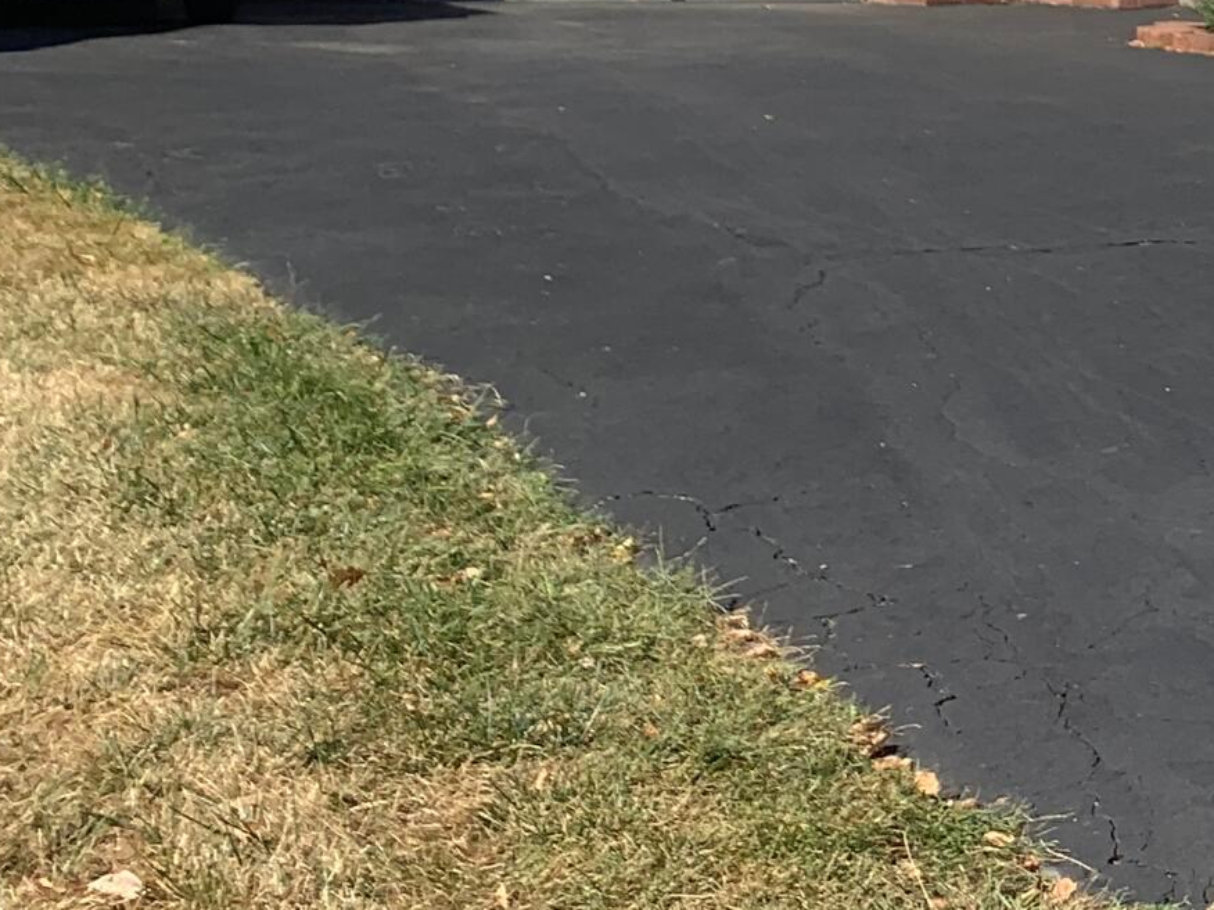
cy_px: -233
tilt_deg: +3.0
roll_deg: -0.2
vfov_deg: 15.9
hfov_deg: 18.6
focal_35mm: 89
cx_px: 1975
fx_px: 3121
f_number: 1.8
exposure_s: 1/2421
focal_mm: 4.25
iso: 25
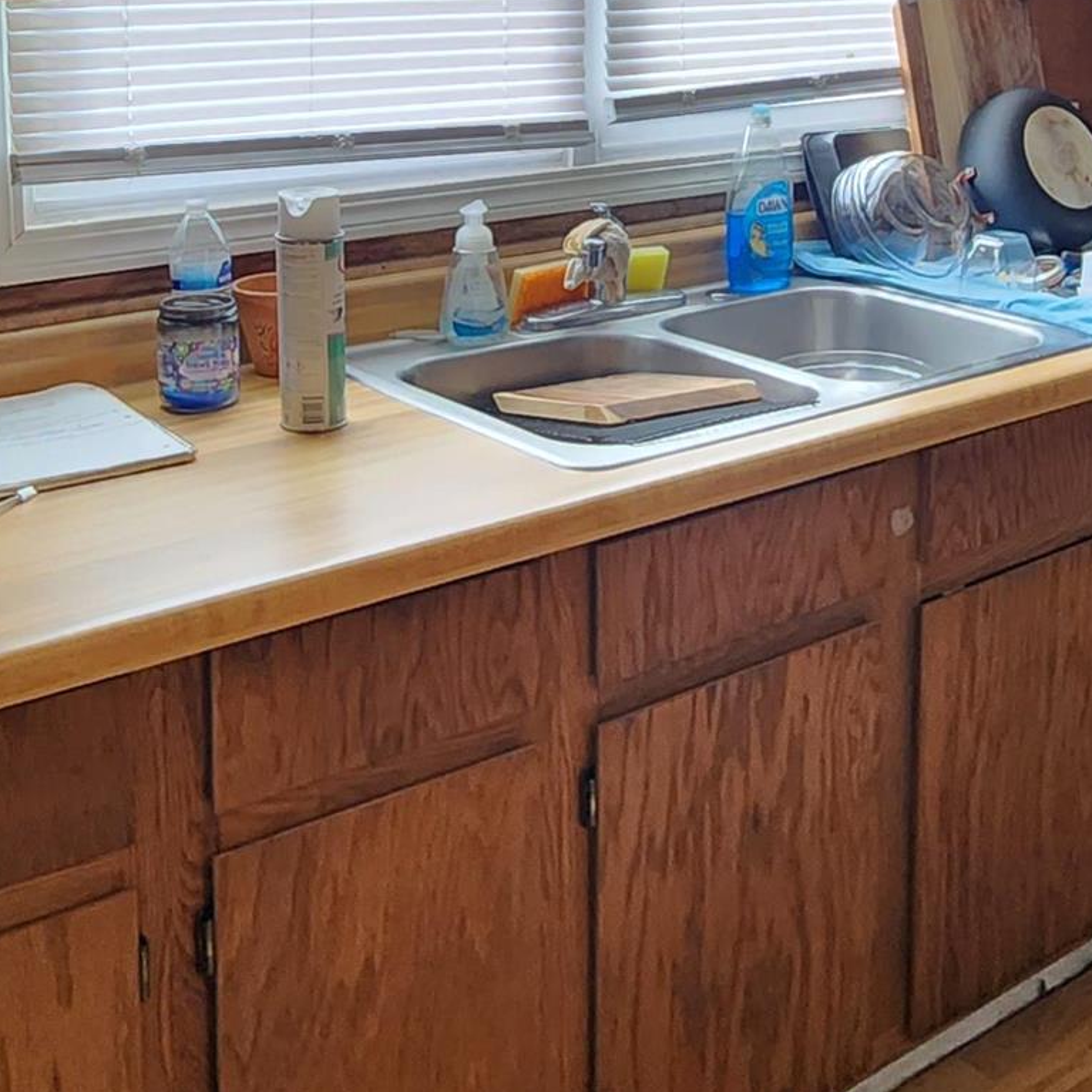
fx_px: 1642
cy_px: 130
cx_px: 696
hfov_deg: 36.5
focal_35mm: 46
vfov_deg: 34.9
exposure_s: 1/60
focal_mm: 2.2
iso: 320
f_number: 2.2
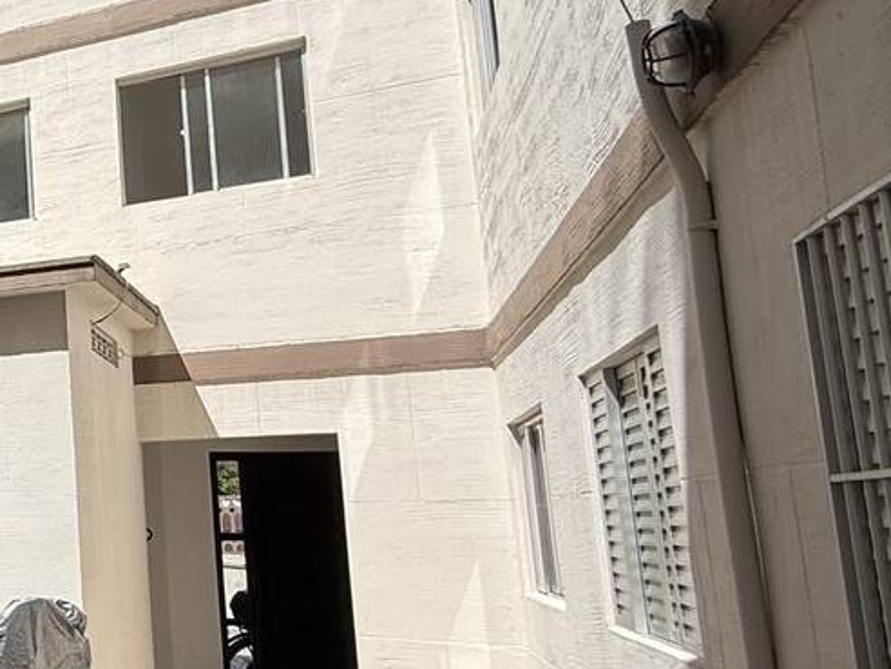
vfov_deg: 35.1
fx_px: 1055
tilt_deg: +7.1
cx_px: -406
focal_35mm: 41
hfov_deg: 29.8
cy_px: 390
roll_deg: -0.8
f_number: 2.2
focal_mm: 2.22
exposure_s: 1/1961
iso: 50
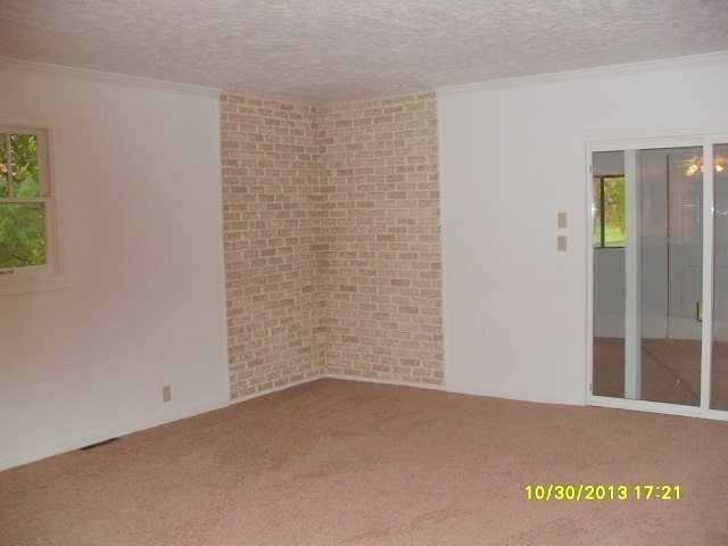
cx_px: 364
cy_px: 273
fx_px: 715
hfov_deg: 54.0
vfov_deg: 41.8
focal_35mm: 34
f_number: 2.8
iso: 160
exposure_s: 1/45
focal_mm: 6.3
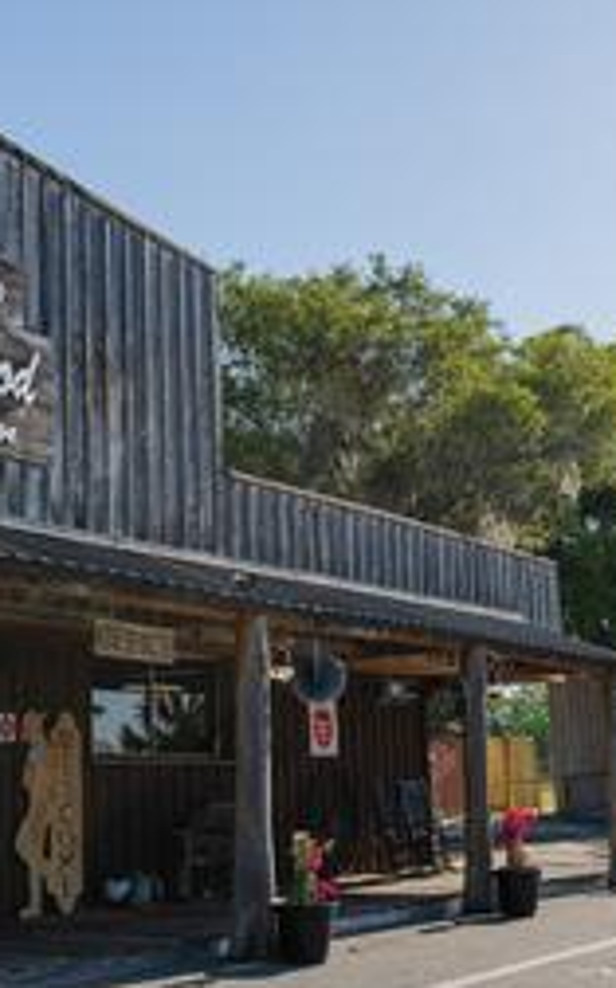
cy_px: 494
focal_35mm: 56
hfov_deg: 22.9
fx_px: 1508
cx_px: 173
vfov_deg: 36.3
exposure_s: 1/400
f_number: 8
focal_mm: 24
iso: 200
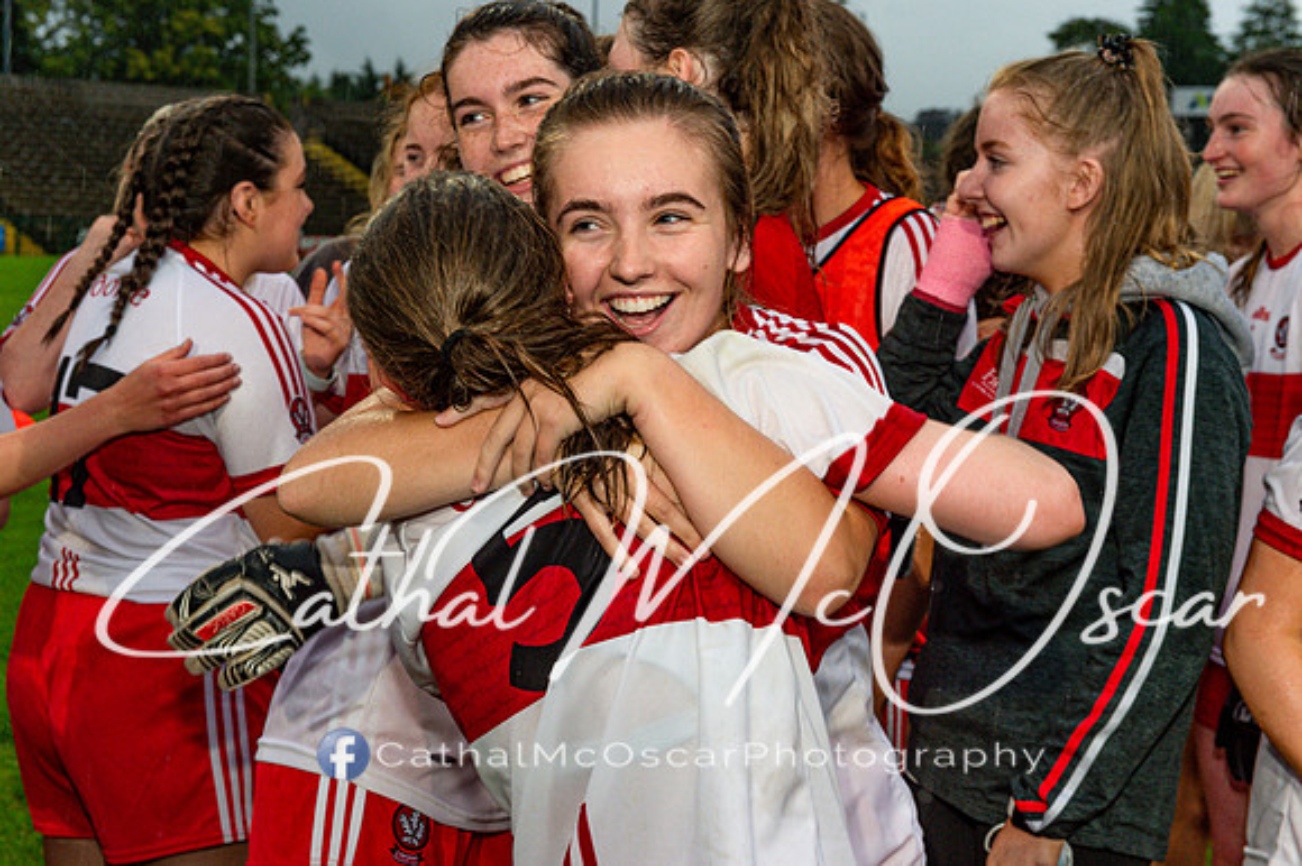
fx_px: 2096
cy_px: 433
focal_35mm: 58
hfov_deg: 34.5
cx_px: 651
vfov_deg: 23.4
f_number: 5
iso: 1600
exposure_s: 1/200
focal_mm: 58
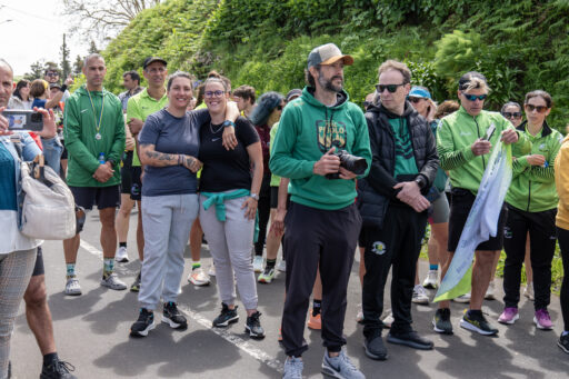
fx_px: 790
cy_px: 190
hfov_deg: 39.6
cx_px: 284
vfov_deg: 27.0
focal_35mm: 50
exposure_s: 1/250
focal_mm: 50
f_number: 5.6
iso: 200
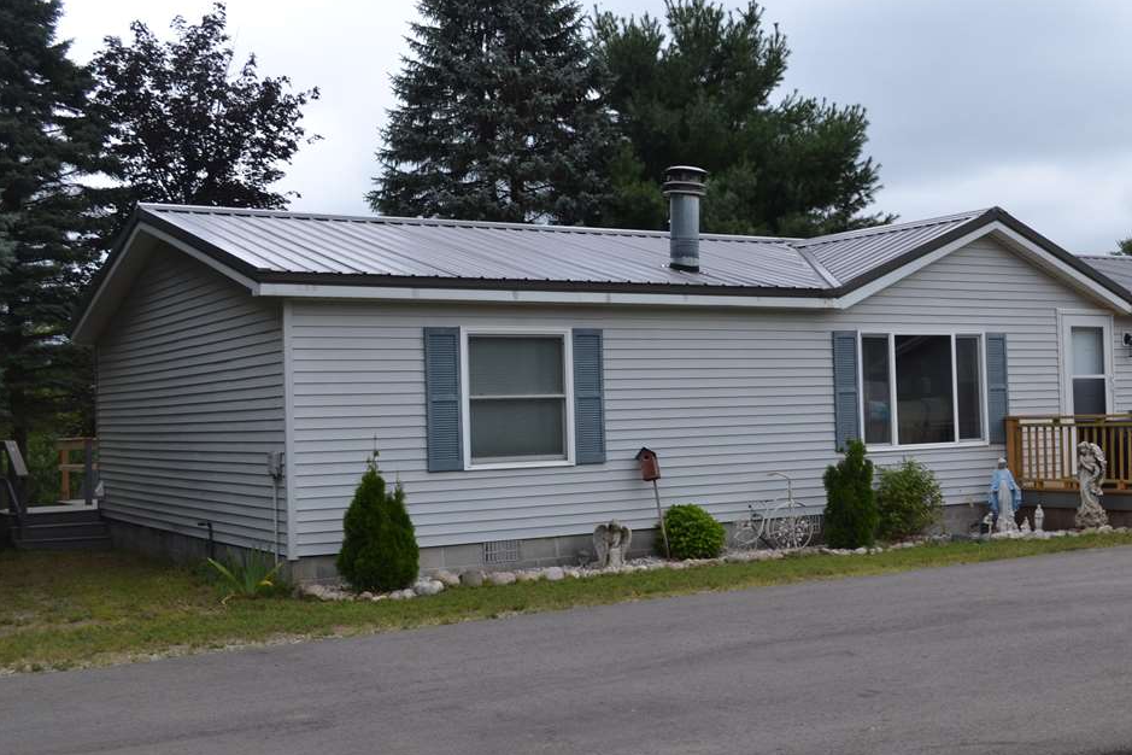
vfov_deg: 29.9
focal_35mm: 45
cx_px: 728
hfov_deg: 43.2
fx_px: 1415
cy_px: 387
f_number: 7.1
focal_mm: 22
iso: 100
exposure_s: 1/200
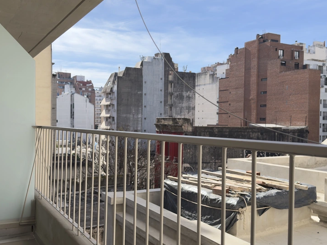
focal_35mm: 39
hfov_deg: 47.8
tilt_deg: -0.9
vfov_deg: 36.8
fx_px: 368
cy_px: 128
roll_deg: -0.6
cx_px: 151
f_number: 1.78
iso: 80
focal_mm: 6.76
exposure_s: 1/3497
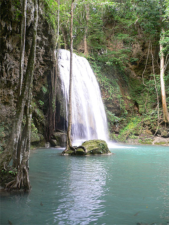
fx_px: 228
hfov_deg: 40.7
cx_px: 84
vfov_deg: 52.6
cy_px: 112
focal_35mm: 35
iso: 100
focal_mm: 5.8
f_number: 2.8
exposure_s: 1/20
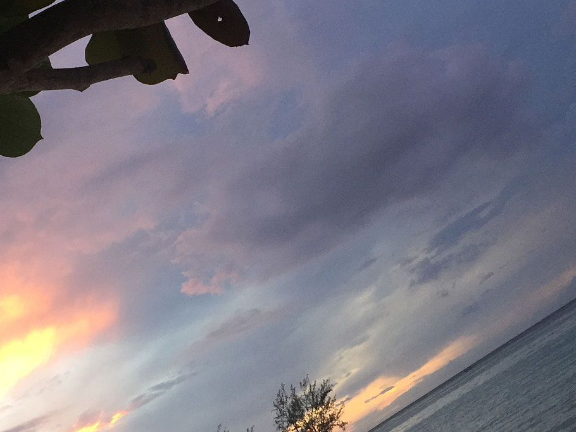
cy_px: 202
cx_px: 194
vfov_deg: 28.5
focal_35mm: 51
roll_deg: +32.5
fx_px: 848
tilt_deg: +19.0
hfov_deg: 37.1
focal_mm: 4.15
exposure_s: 1/33
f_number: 2.2
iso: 64
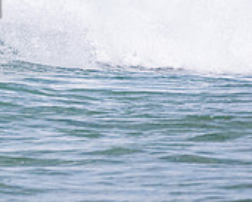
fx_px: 11865
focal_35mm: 1590
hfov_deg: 1.2
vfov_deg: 1.0
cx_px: -153
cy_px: -15
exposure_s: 1/1250
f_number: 5.6
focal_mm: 500
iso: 450
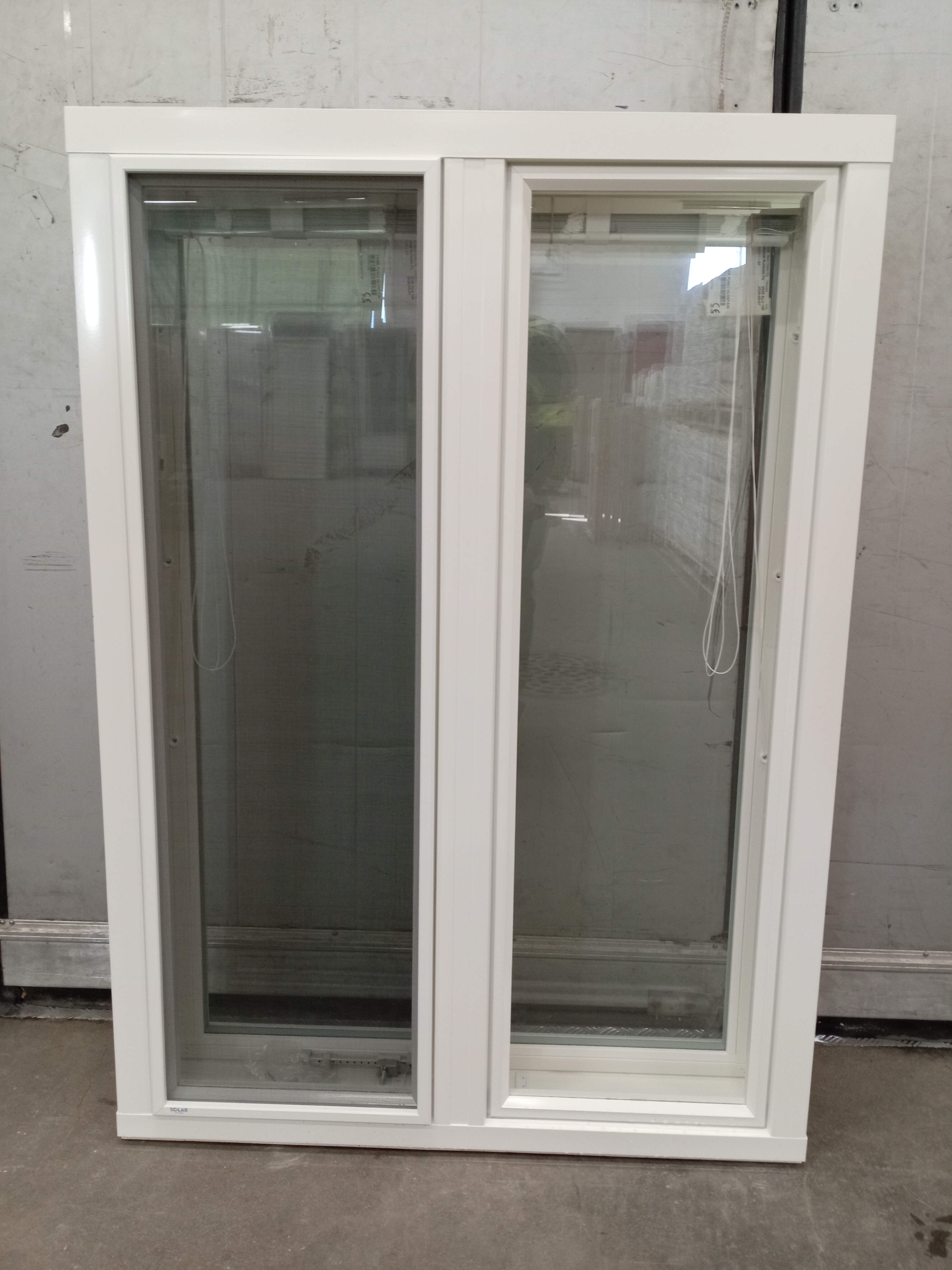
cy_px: 635
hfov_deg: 51.4
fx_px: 990
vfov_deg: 65.3
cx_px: 476
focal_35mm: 27
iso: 799
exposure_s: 1/25
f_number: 1.8
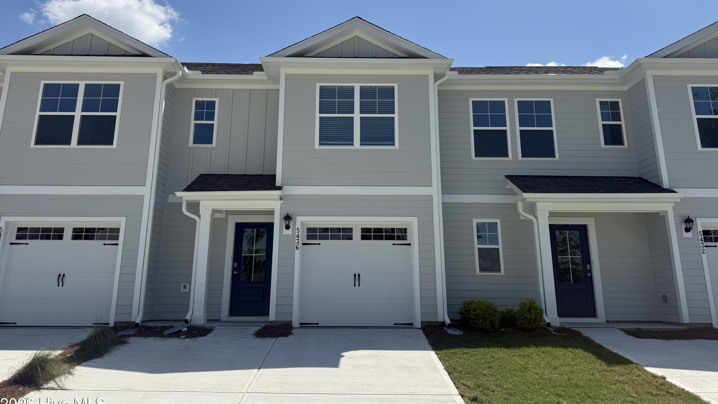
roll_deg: -0.2
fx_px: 514
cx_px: 358
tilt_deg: +14.8
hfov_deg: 69.9
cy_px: 151
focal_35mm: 27
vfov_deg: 42.6
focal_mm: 6.76
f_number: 1.78
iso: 80
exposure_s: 1/7353
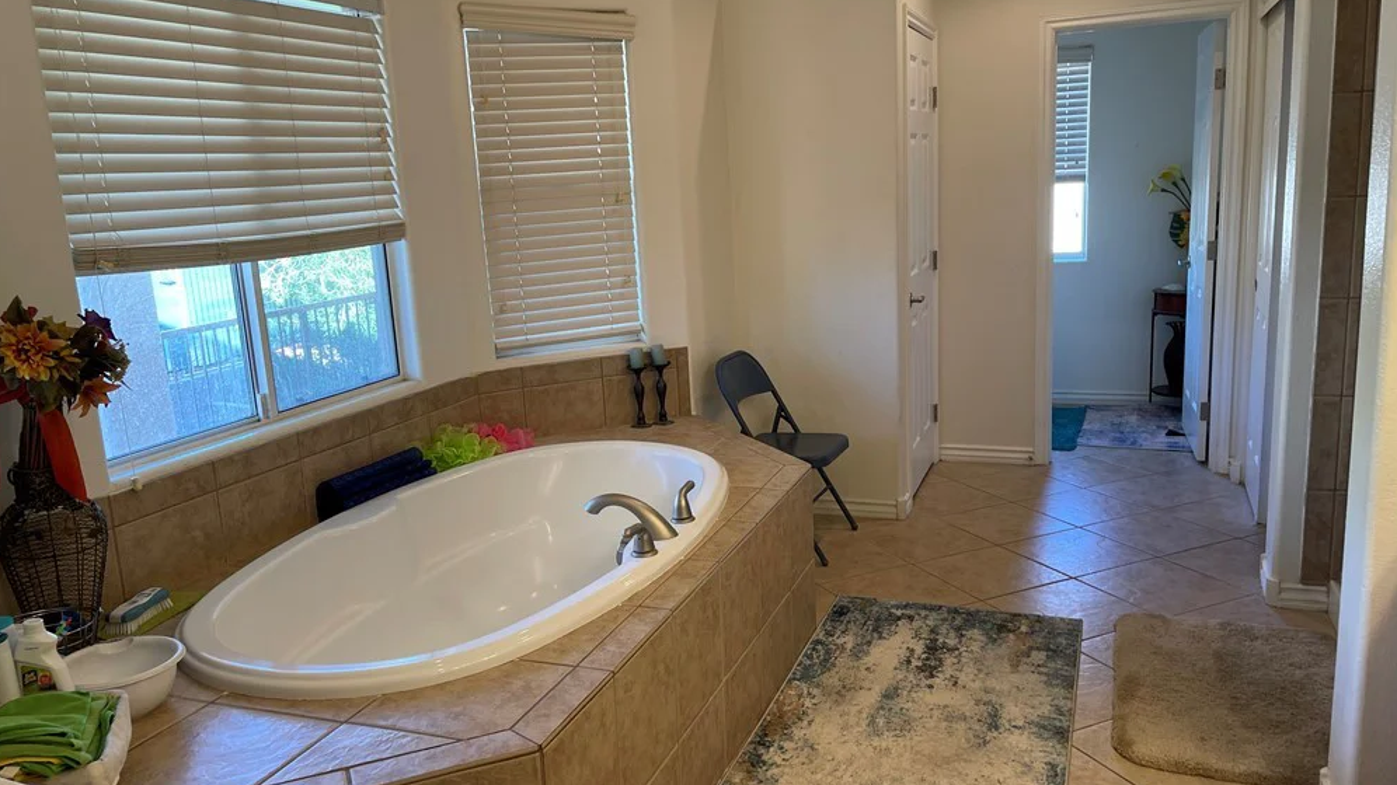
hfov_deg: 67.9
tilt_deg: -11.0
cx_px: 703
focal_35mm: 28
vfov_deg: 41.5
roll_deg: +4.0
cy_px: 411
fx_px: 1037
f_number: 1.6
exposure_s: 1/60
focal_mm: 5.1
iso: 80
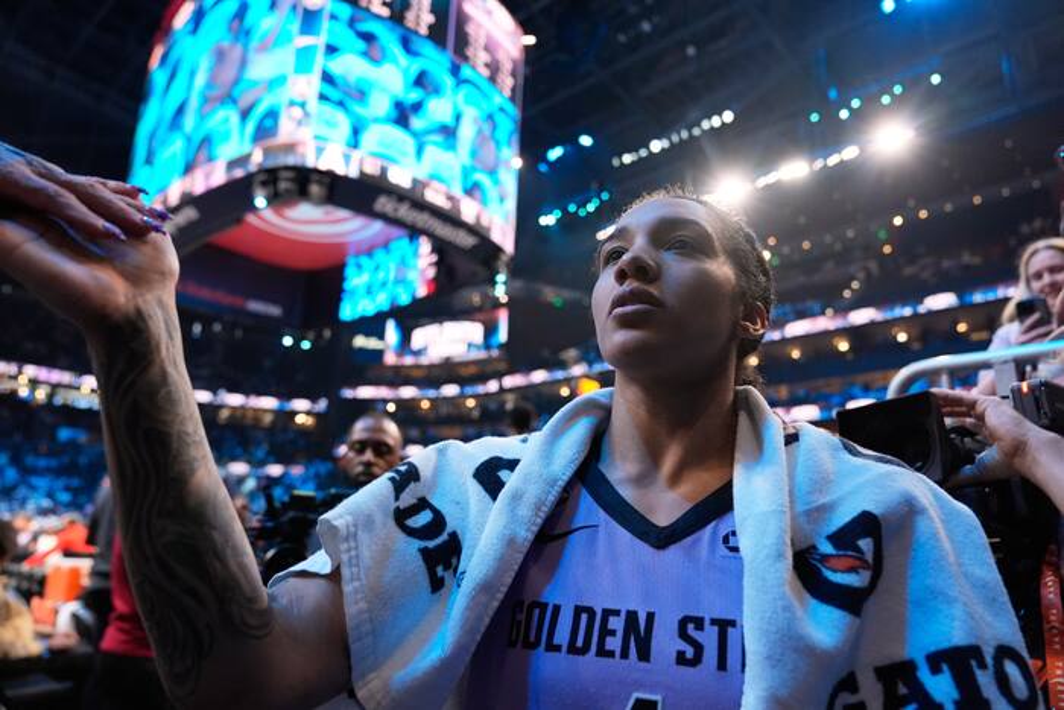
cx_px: 532
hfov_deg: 69.4
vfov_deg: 49.6
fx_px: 769
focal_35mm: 26
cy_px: 355
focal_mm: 26
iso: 4000
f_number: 3.2
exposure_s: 1/1000
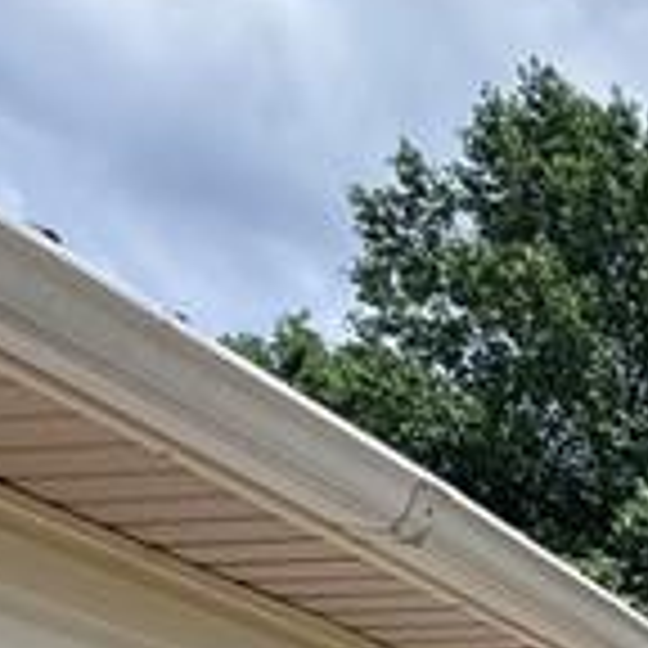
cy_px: 1233
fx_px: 1864
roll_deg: -0.7
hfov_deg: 13.9
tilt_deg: -4.3
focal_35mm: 88
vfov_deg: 16.1
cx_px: 1548
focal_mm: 2.22
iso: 50
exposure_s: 1/831
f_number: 2.2
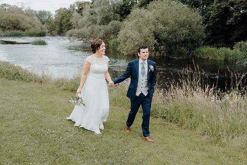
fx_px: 254
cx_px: 124
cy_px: 82
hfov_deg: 51.9
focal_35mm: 37
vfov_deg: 36.0
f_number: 5
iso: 125
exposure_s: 1/200
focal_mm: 37
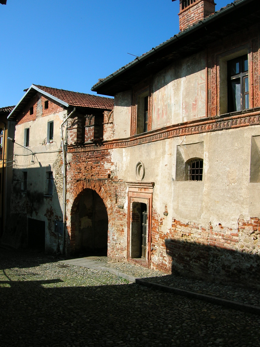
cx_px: 130
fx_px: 341
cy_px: 174
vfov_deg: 54.0
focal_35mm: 34
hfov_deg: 41.7
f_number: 4.9
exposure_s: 1/400
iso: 50
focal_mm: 5.7
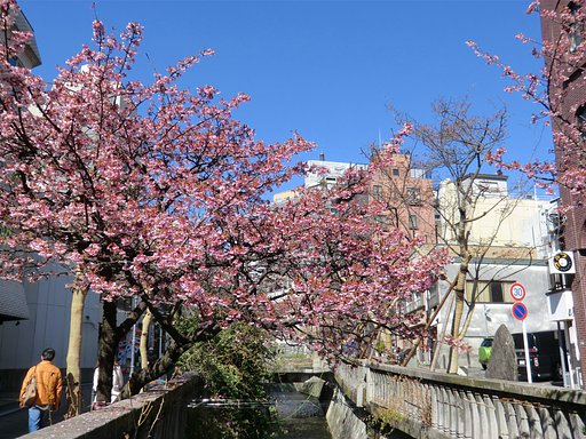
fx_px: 576
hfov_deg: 54.0
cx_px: 293
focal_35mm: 34
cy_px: 220
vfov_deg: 41.8
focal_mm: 6.1
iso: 64
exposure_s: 1/500
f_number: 3.6
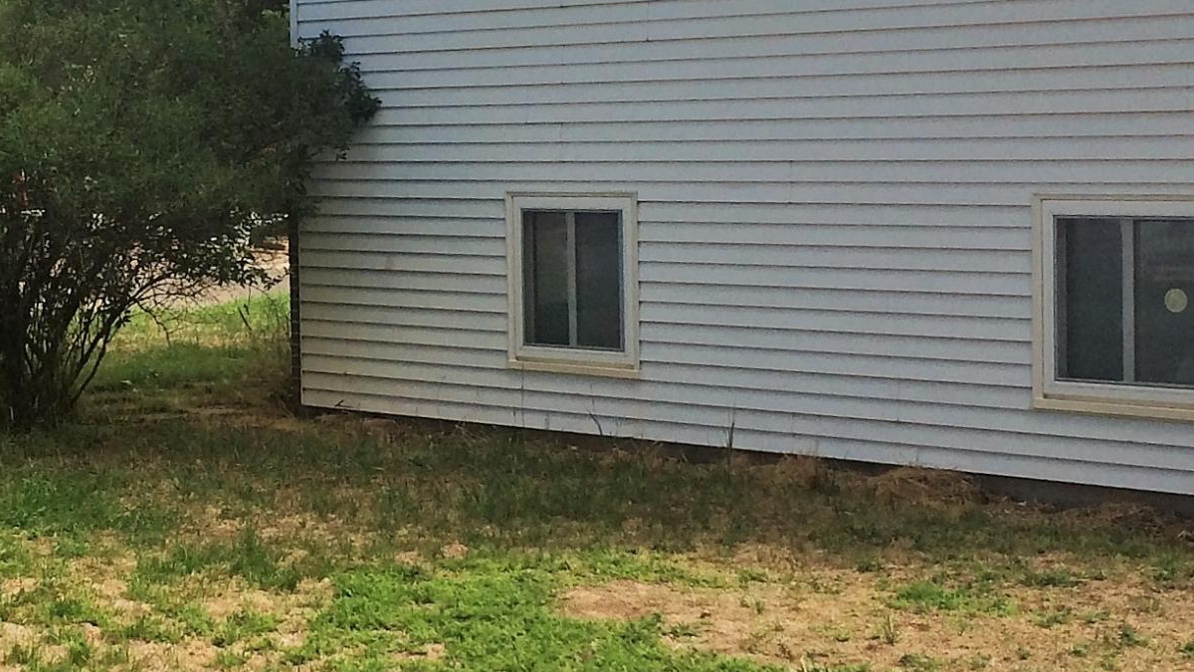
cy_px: 260
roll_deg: -1.1
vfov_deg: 15.3
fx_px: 2501
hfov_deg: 26.3
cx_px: 214
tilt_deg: -3.9
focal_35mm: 79
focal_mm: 4.15
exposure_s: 1/707
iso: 32
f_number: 2.2
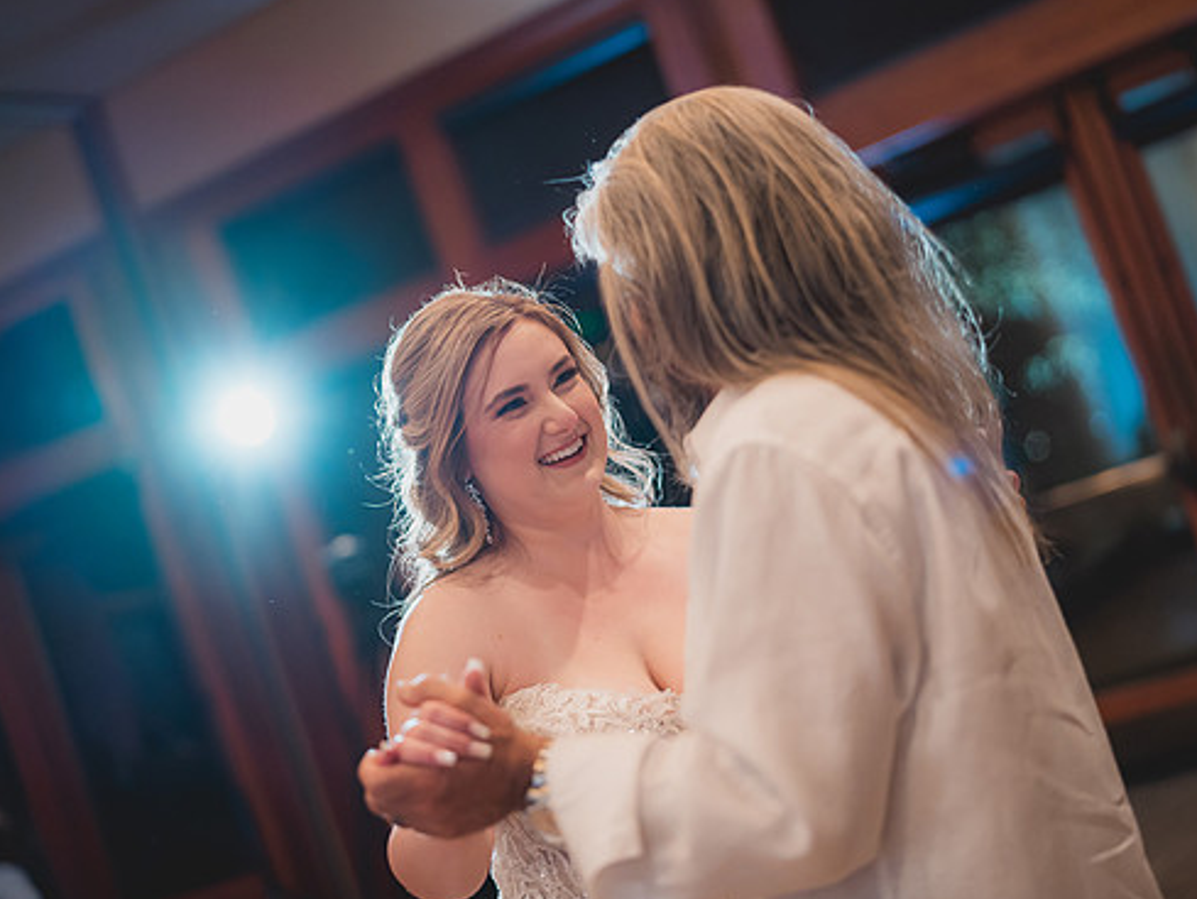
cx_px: 587
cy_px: 442
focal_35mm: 57
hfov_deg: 33.8
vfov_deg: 25.7
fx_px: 1972
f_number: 1.4
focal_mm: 50
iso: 1250
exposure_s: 1/400
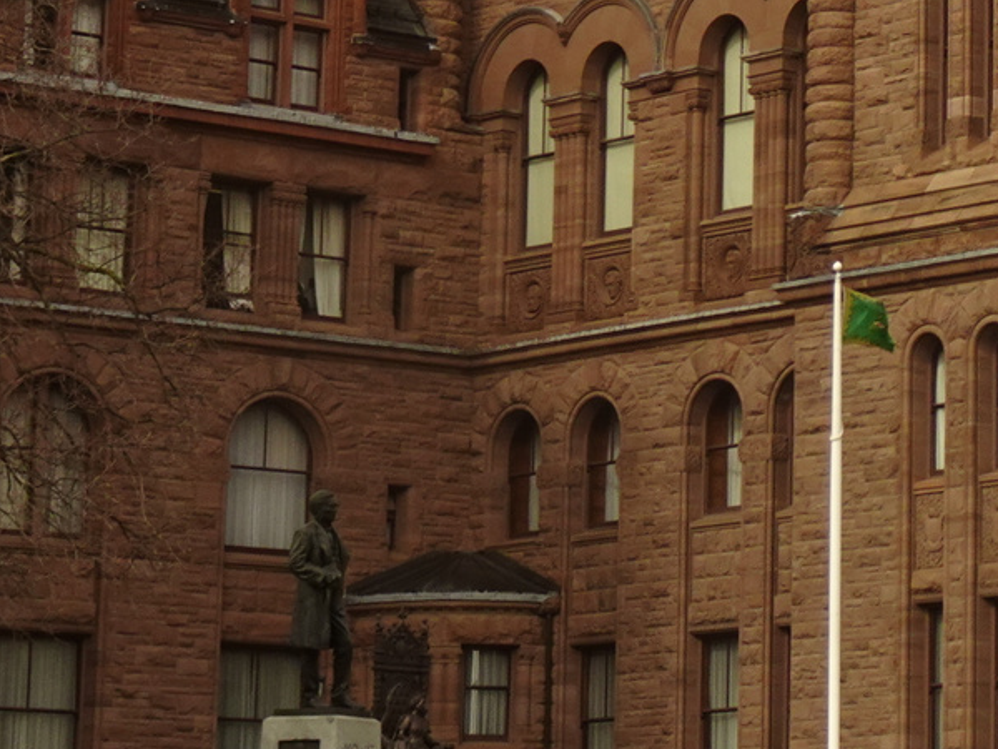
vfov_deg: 9.5
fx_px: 4498
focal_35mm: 156
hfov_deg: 12.3
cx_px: 1267
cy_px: 27
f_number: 4.5
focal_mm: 8.35
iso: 80
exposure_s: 1/250
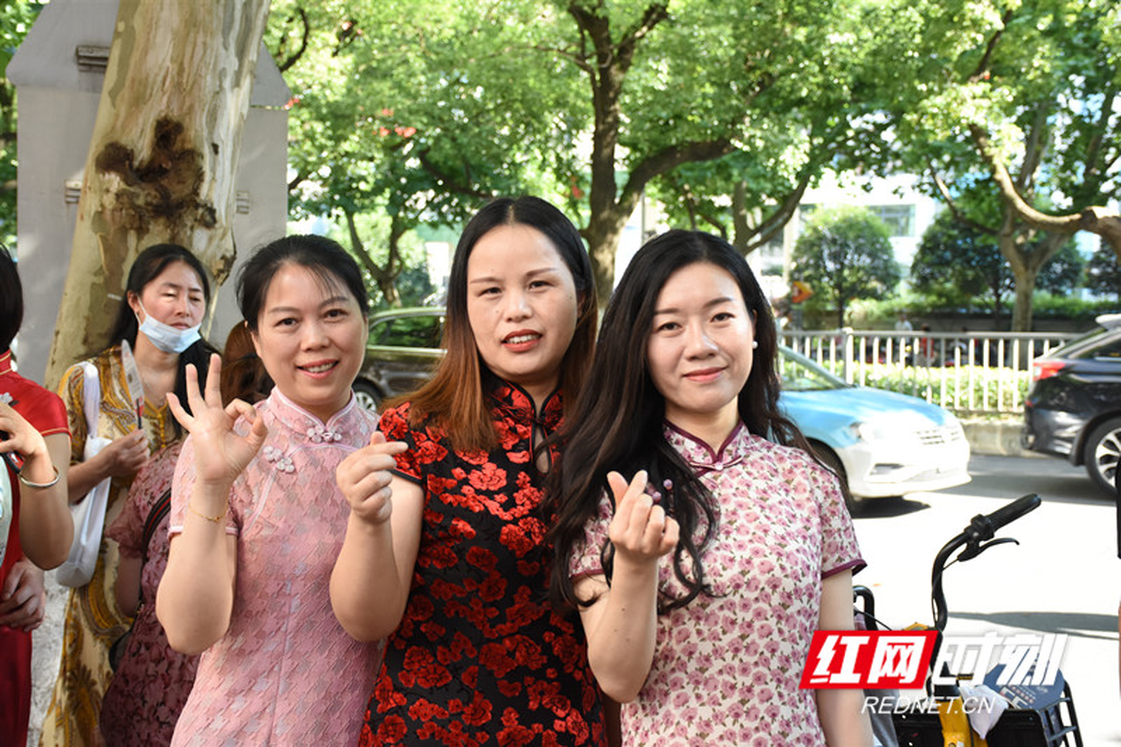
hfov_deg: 38.9
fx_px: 1588
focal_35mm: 51
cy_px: 374
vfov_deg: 26.5
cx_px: 560
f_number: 4.2
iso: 800
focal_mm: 34
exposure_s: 1/320
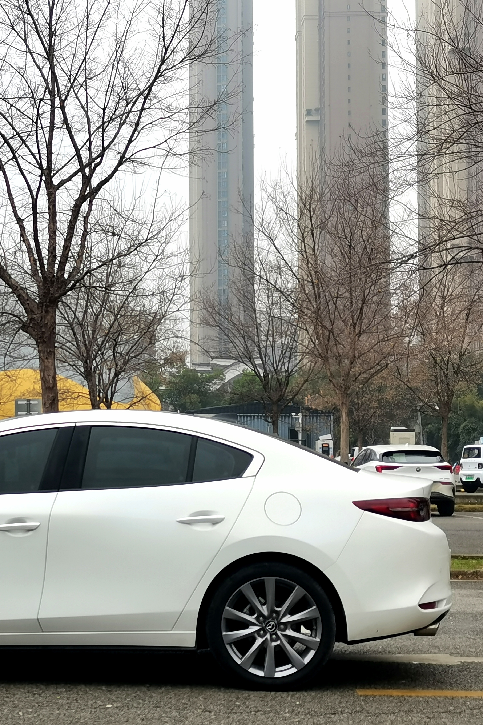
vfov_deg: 28.5
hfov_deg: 18.8
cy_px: 363
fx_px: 1429
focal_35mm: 71
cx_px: 27
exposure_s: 1/215
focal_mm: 5.58
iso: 50
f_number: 1.8
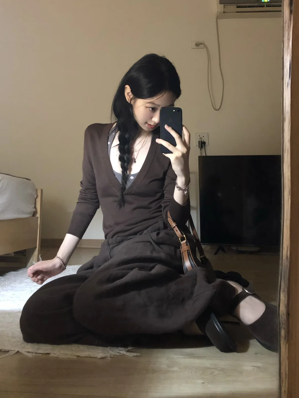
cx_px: 150
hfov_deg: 49.7
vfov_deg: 63.4
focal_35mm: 28
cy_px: 199
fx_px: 322
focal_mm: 3.99
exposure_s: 1/4
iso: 160
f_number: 1.8
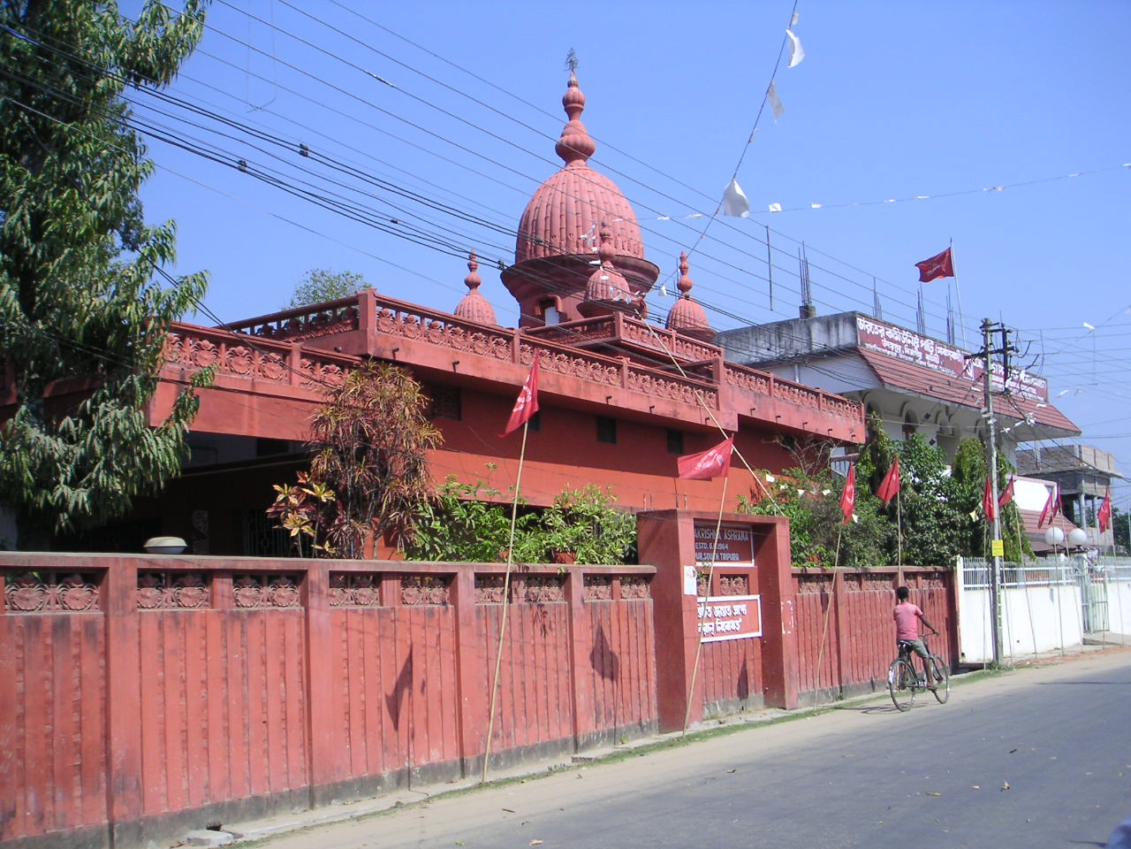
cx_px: 566
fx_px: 1242
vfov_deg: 37.7
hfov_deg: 49.0
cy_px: 424
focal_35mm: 38
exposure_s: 1/180
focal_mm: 6
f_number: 6.7
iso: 50
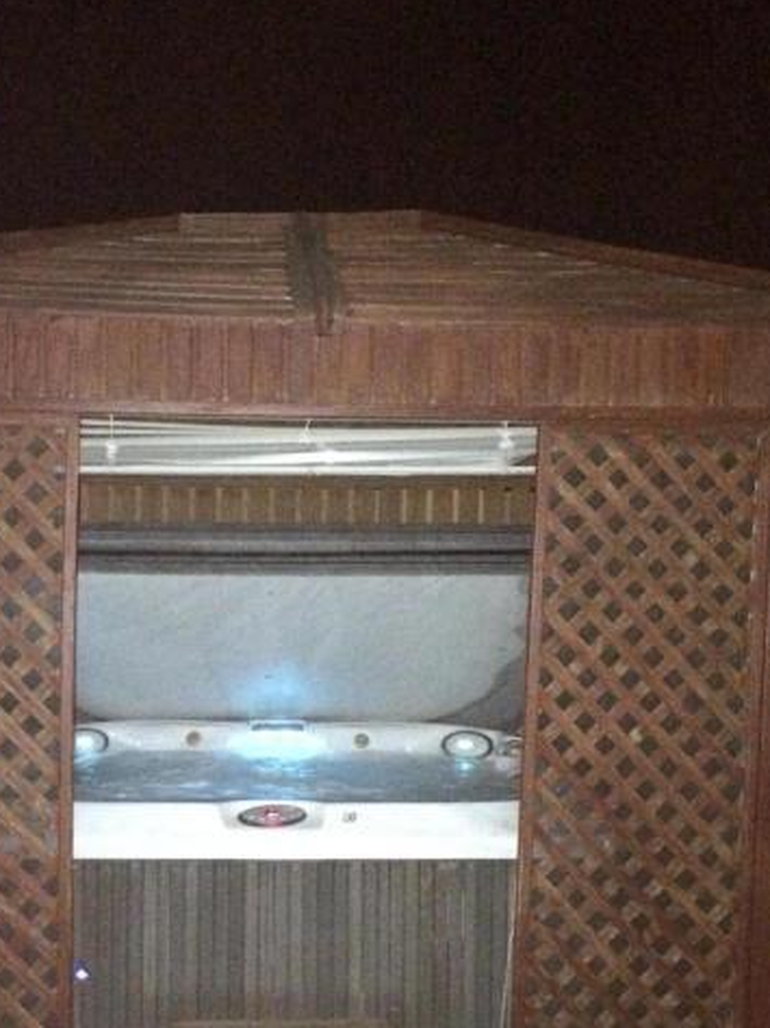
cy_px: 612
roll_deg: +0.6
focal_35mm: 47
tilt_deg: -3.1
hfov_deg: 30.8
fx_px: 1395
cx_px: 317
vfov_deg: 40.3
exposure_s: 1/16
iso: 2000
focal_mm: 4.15
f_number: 2.2
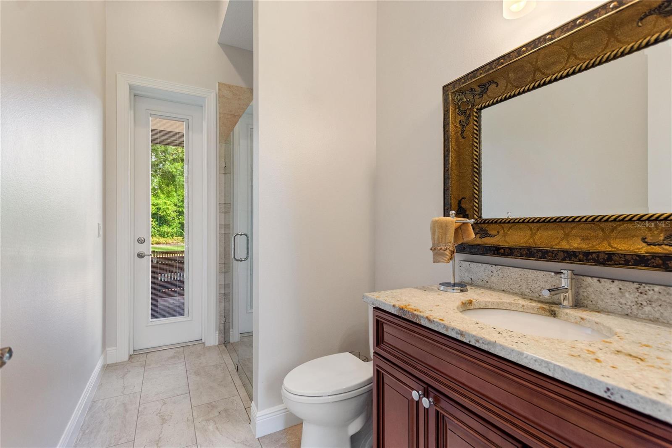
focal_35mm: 15
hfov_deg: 100.4
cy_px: 224
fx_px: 280
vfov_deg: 77.3
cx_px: 336
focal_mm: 10
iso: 400
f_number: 4.5
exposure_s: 1/13
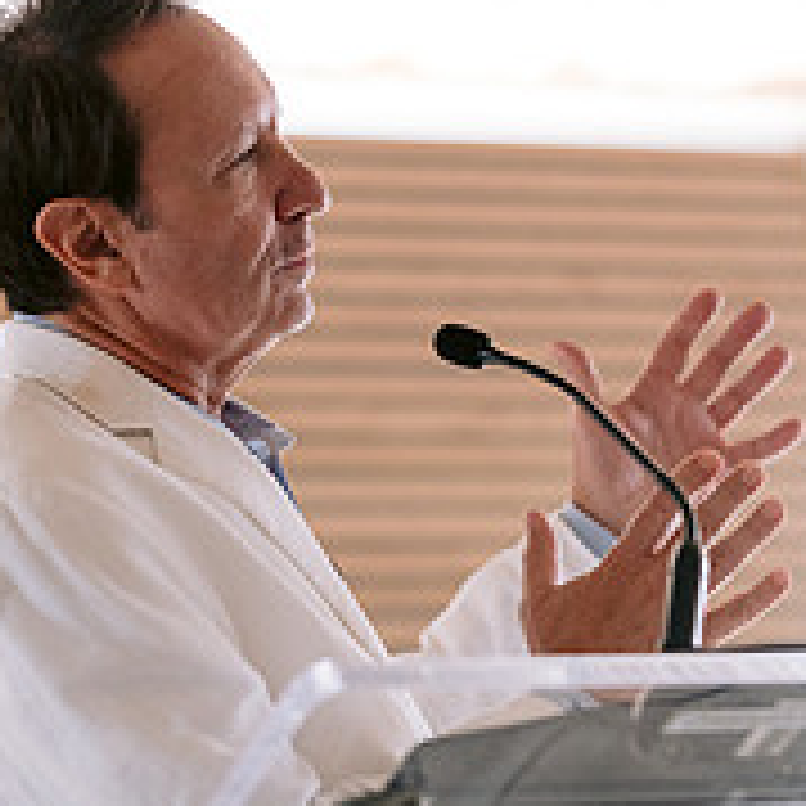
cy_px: 700
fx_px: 6164
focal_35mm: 234
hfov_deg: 7.5
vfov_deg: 7.5
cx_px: 603
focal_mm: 85
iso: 800
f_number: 1.8
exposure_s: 1/200
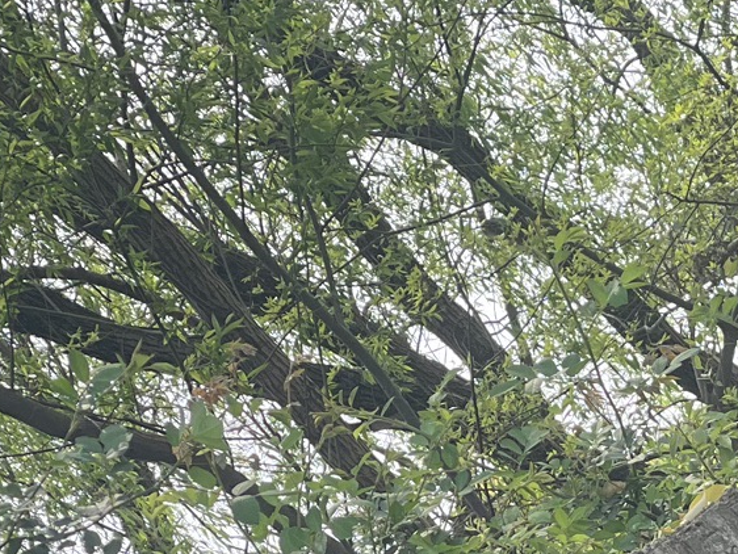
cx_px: 808
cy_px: 725
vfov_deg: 7.9
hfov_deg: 10.6
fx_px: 3946
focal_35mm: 185
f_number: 2
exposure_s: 1/480
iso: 32
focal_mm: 6
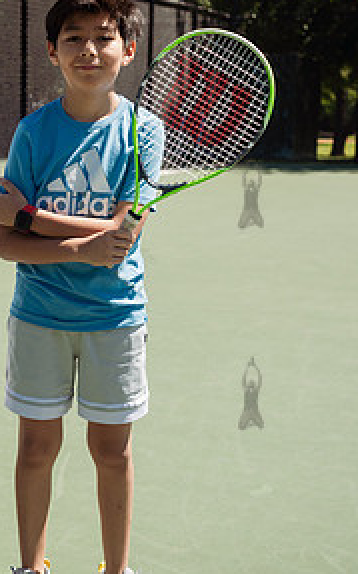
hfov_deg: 16.2
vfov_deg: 26.5
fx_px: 1219
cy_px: 292
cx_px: -42
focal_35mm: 78
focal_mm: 35
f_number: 4
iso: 200
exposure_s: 1/1250
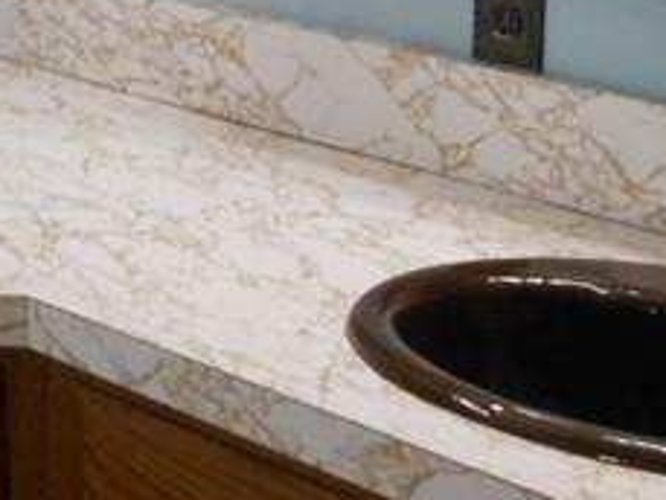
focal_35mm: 125
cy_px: -81
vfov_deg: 11.7
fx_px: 2406
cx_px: -148
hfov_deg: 15.2
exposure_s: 1/30
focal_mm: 5
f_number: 3.7
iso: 320
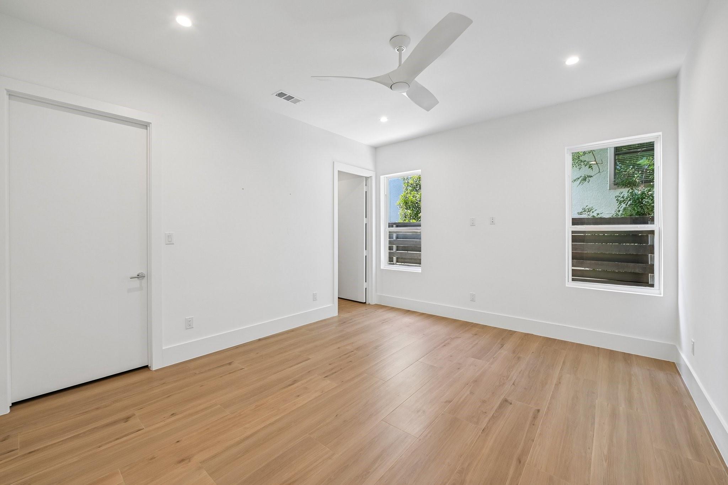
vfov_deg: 81.2
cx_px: 364
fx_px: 283
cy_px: 242
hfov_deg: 104.3
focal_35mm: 14
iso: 400
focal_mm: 14
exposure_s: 1/40
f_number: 8
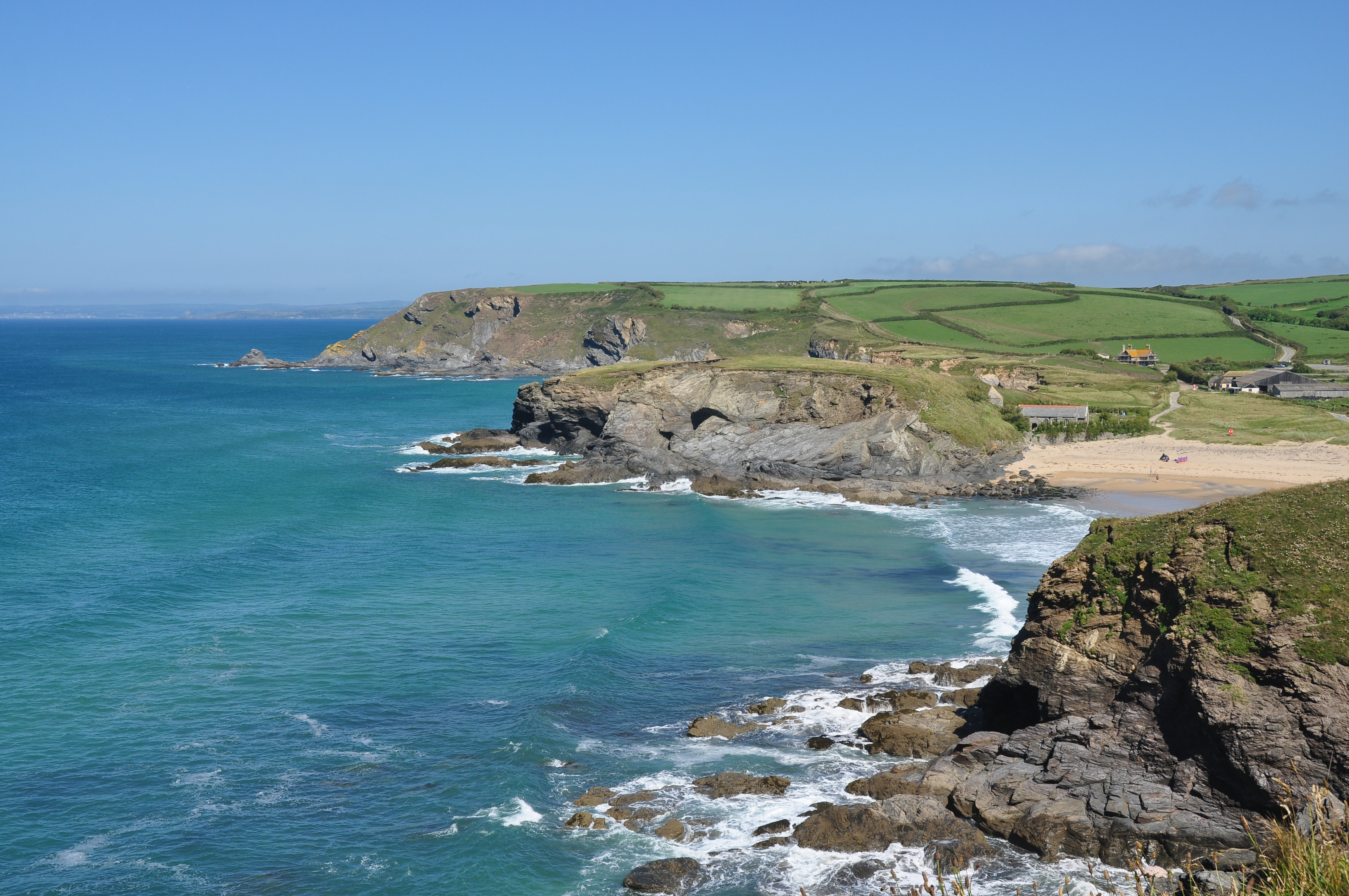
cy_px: 448
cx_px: 674
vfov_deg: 30.8
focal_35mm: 44
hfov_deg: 45.0
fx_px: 1628
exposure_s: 1/250
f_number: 11
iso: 200
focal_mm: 29
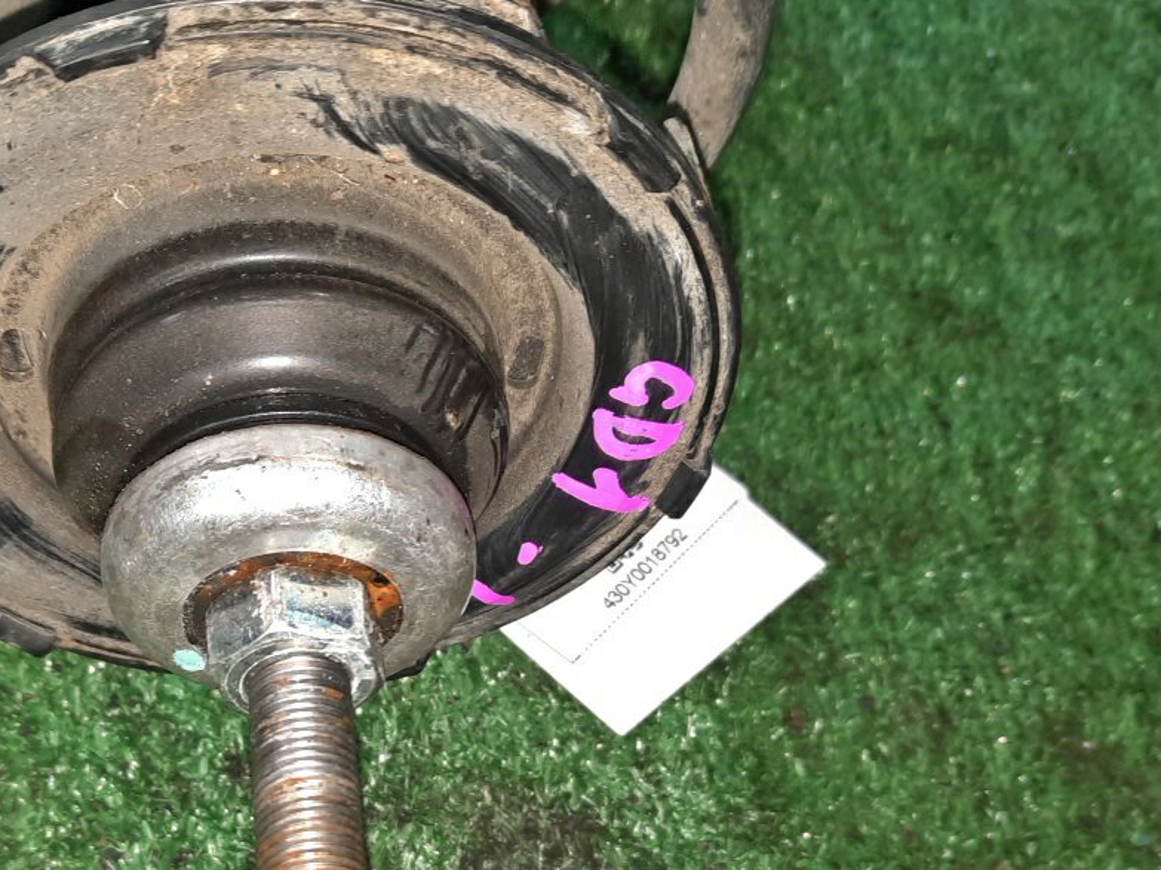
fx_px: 1543
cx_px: 366
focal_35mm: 46
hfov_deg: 40.6
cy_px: 731
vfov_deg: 30.5
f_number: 2
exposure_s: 1/25
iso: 320
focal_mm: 4.6
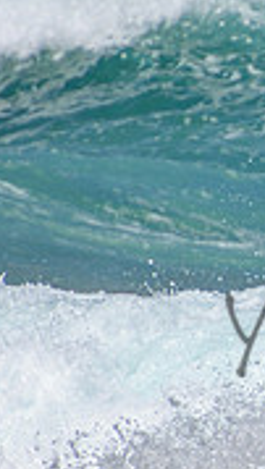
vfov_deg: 1.1
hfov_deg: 0.6
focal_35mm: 2039
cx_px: 496
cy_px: 313
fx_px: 25411
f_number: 5.6
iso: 200
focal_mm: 400
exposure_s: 1/2000
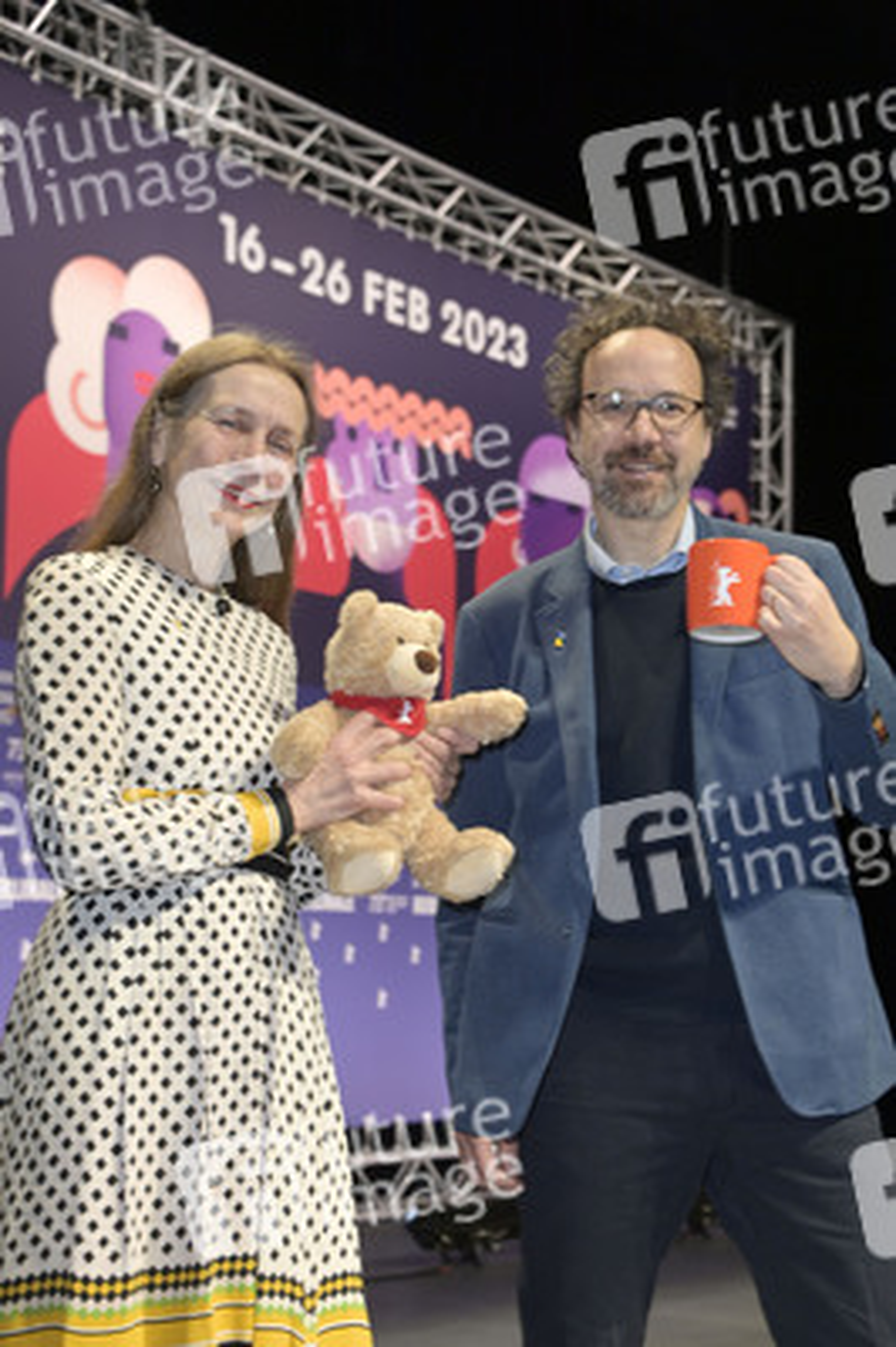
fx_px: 2319
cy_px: 674
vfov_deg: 32.4
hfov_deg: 21.9
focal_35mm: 62
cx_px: 448
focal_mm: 62
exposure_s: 1/100
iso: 2000
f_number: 5.6
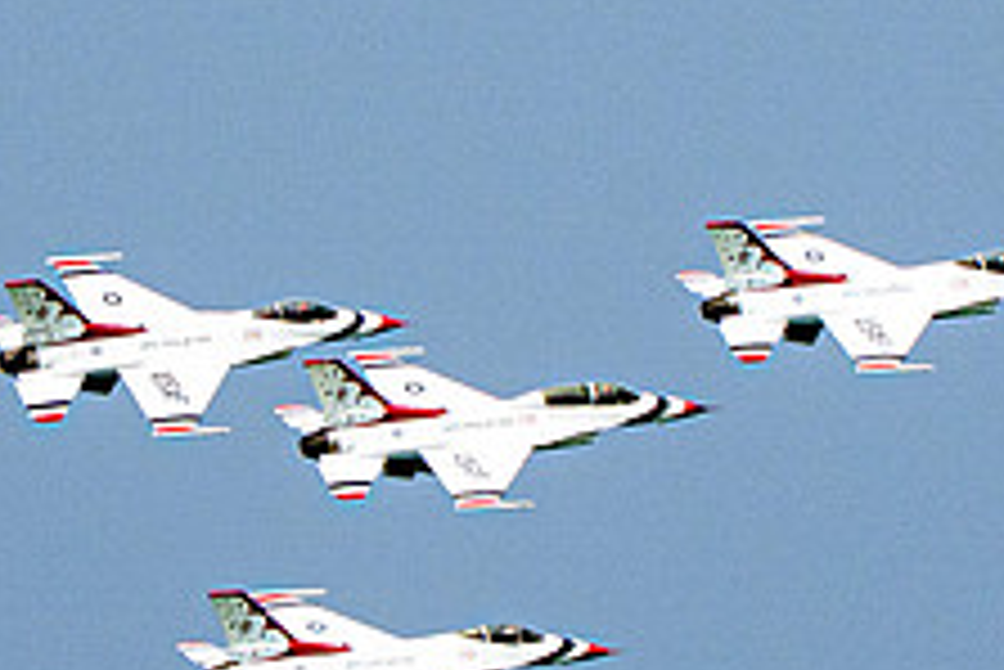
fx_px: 55505
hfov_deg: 1.0
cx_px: 552
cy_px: 398
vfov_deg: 0.7
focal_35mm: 1989
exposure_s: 1/2000
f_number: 8
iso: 800
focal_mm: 400
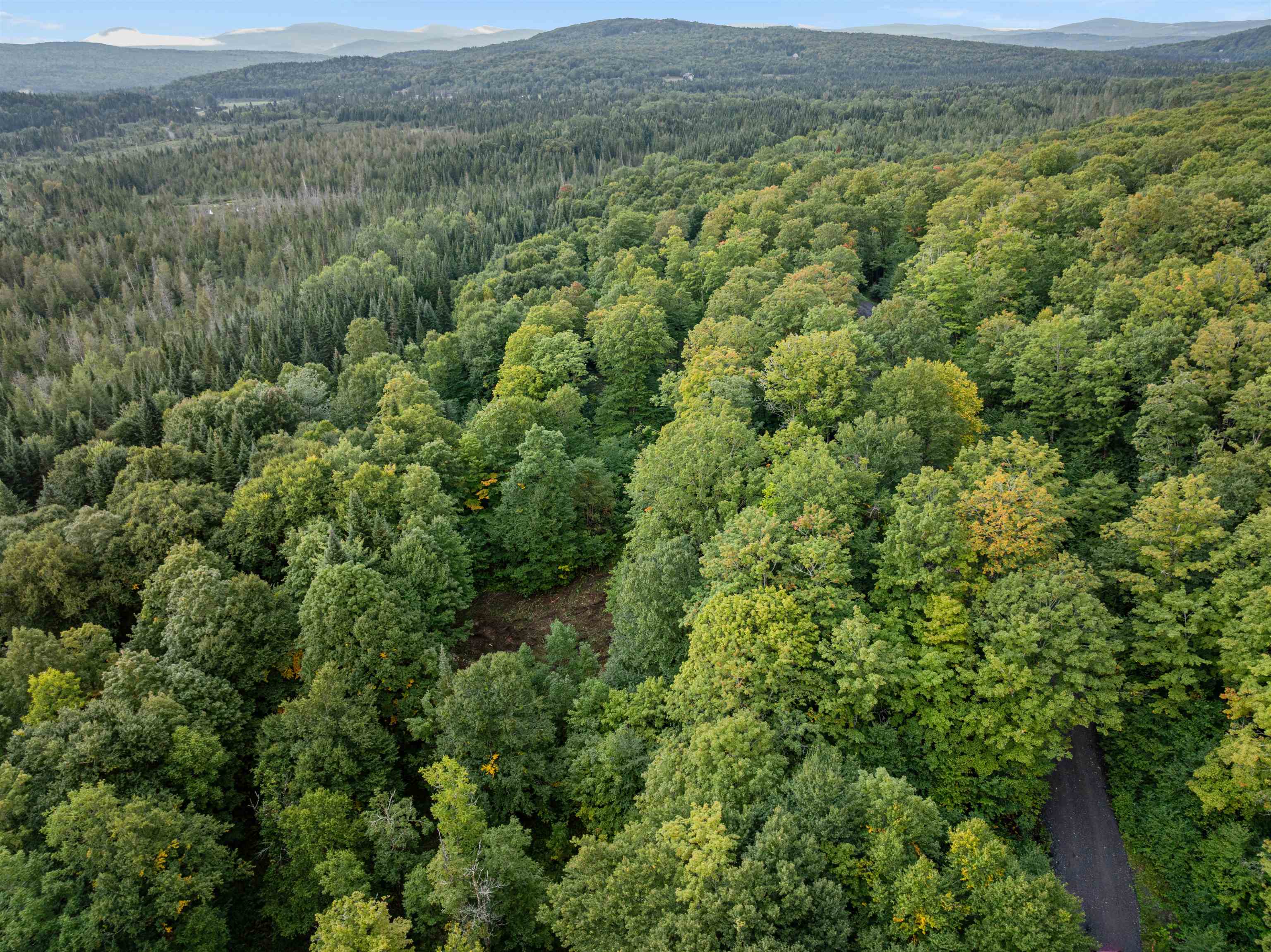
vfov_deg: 56.8
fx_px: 881
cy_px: 476
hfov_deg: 71.6
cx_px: 636
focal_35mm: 24
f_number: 2.8
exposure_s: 1/15
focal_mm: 12.29
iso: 140
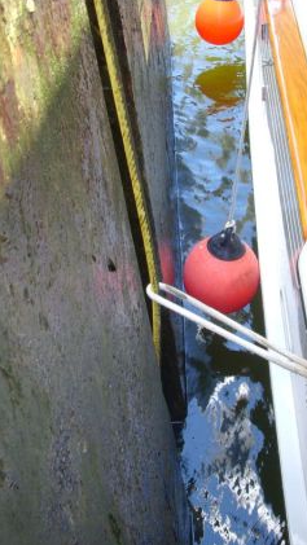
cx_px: 185
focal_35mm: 42
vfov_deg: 48.3
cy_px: 270
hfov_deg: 28.3
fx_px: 607
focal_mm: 6.3
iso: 100
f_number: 3.3
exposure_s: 1/40
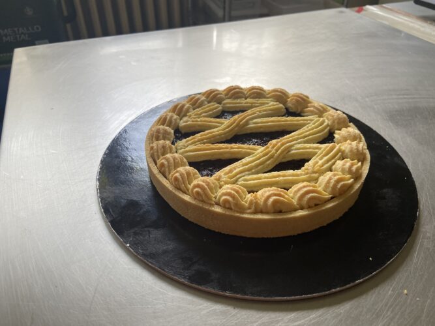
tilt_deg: -40.2
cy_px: 163
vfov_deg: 53.0
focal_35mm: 26
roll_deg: -1.8
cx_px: 218
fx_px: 327
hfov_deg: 67.3
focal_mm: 4.25
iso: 64
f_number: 1.8
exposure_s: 1/121
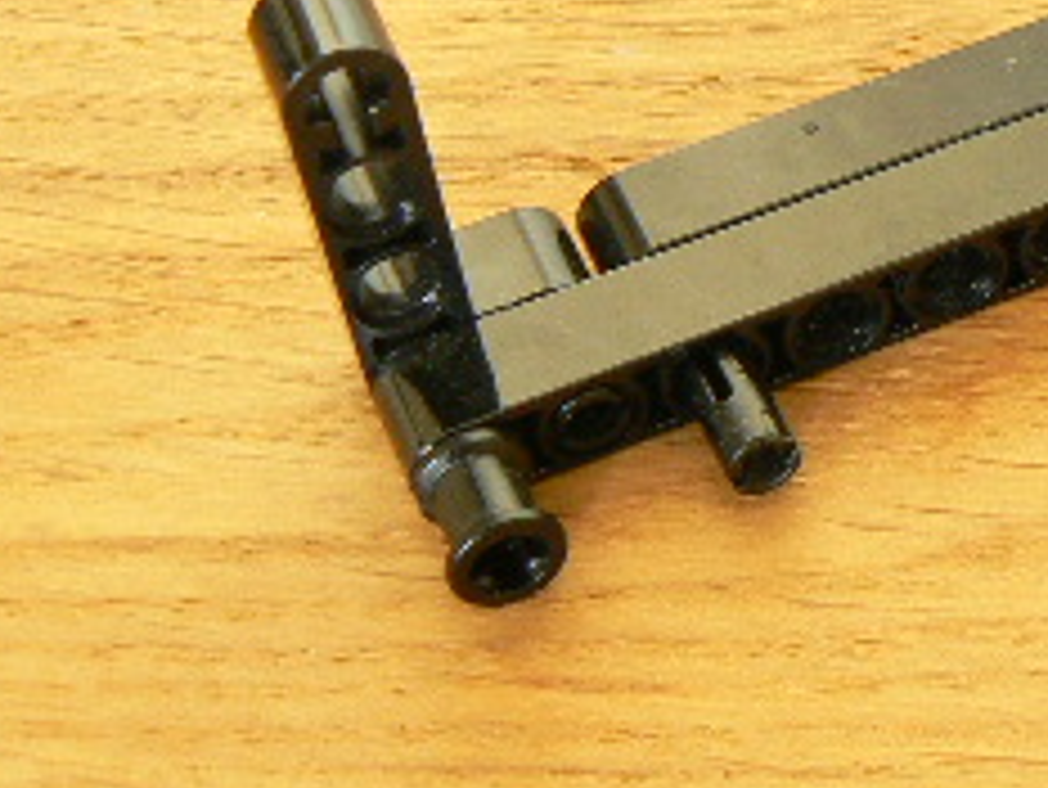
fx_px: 2999
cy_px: 0
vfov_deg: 14.7
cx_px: 1300
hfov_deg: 18.6
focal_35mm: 99
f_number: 4.5
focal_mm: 6
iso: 100
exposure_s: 2
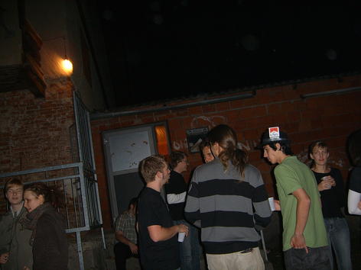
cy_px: 135
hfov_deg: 52.6
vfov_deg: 40.7
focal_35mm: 35
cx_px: 180
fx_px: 365
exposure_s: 1/30
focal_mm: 5.8
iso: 100
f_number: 2.8
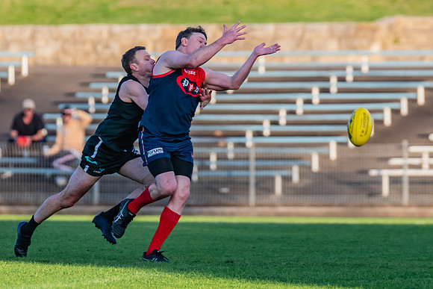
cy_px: 79
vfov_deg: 2.0
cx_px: 132
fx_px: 8243
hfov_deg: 3.0
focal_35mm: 685
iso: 800
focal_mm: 310
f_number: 4.5
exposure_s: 1/1600
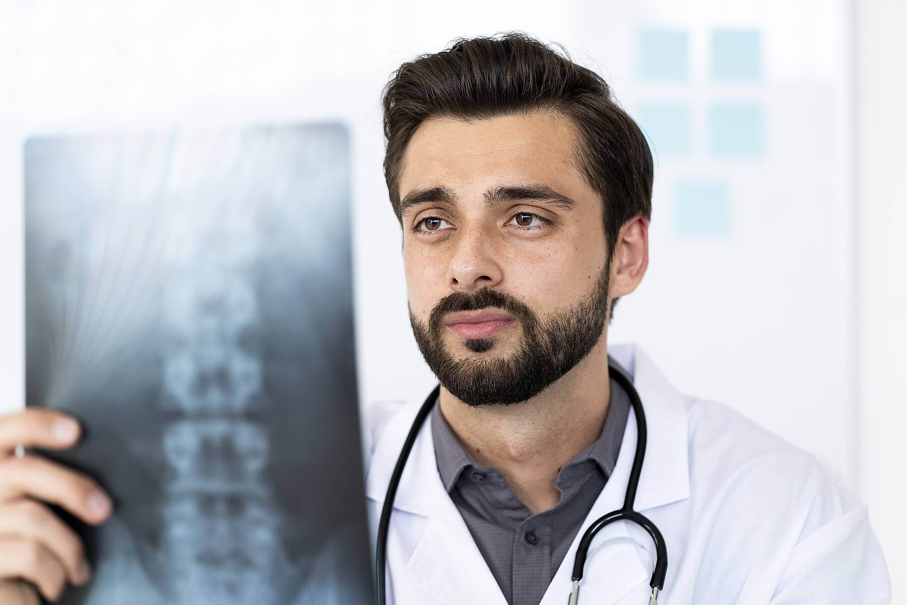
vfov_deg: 16.1
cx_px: 454
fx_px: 2141
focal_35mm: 85
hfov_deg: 23.9
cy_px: 302
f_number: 2.8
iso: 800
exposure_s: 1/400
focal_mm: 85
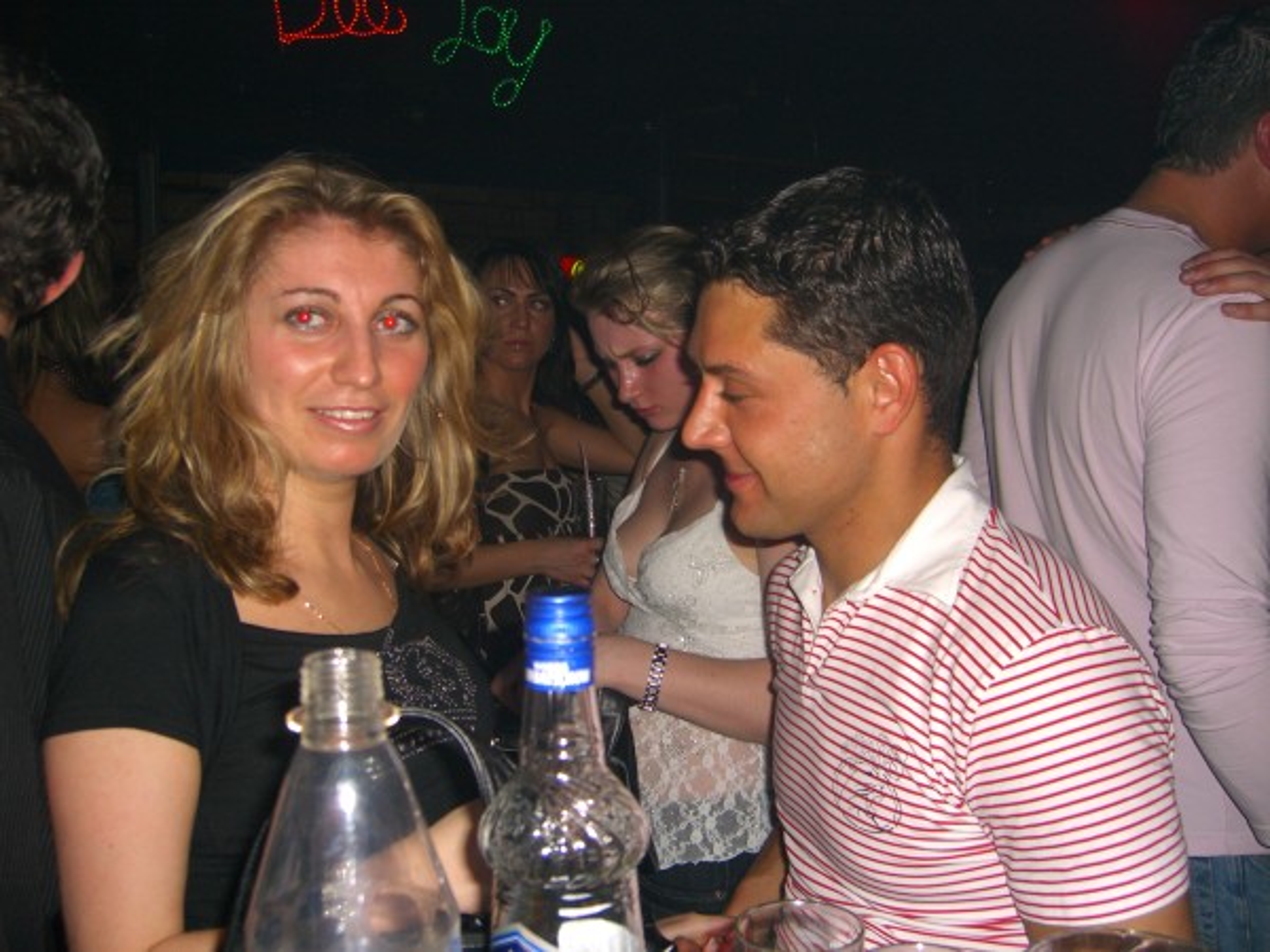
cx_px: 635
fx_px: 1394
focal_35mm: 38
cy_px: 476
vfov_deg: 37.7
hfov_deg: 49.0
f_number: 2.8
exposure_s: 1/60
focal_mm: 7.9
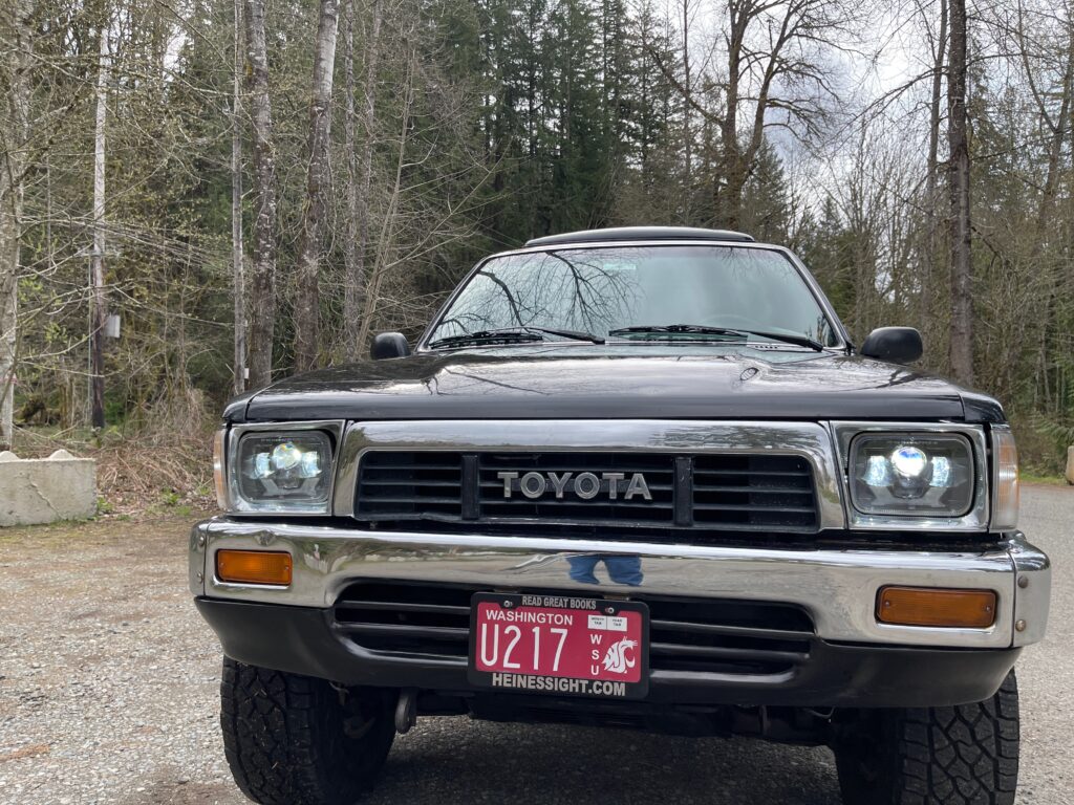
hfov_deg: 67.3
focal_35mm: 26
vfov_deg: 53.1
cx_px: 537
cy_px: 402
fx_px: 807
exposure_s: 1/969
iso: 32
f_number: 1.6
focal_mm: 5.1
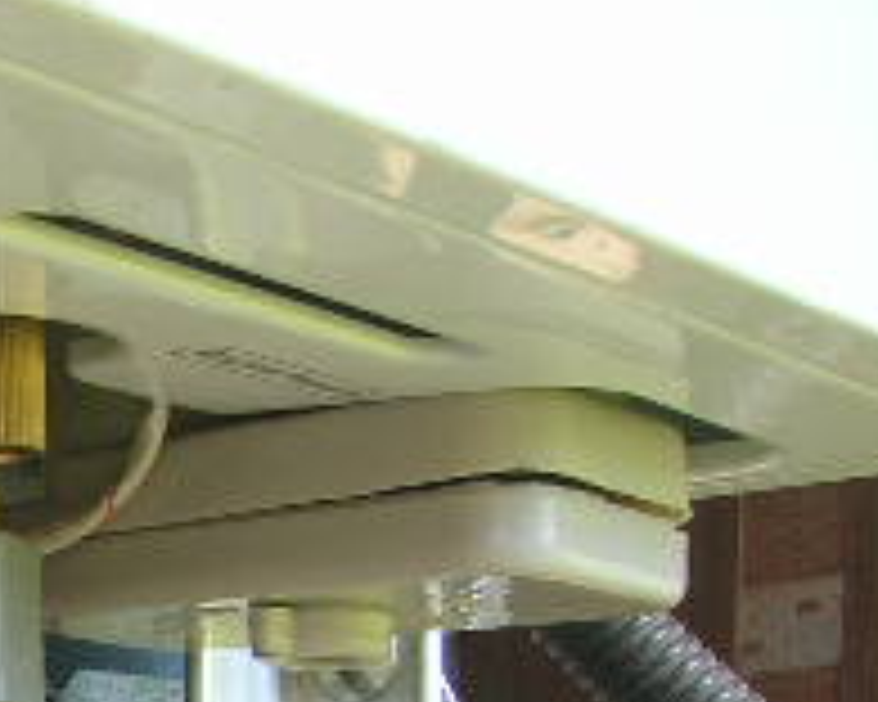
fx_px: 2832
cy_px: 810
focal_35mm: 109
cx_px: -531
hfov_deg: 15.8
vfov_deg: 13.8
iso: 50
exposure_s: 1/22.6
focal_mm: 5.7
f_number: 4.9
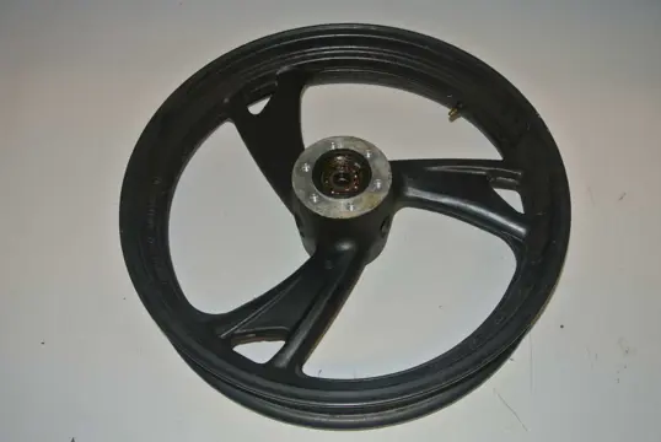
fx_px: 662
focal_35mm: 36
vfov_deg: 37.0
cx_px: 330
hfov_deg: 53.1
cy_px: 221
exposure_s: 1/60
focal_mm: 13.6
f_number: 4
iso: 200
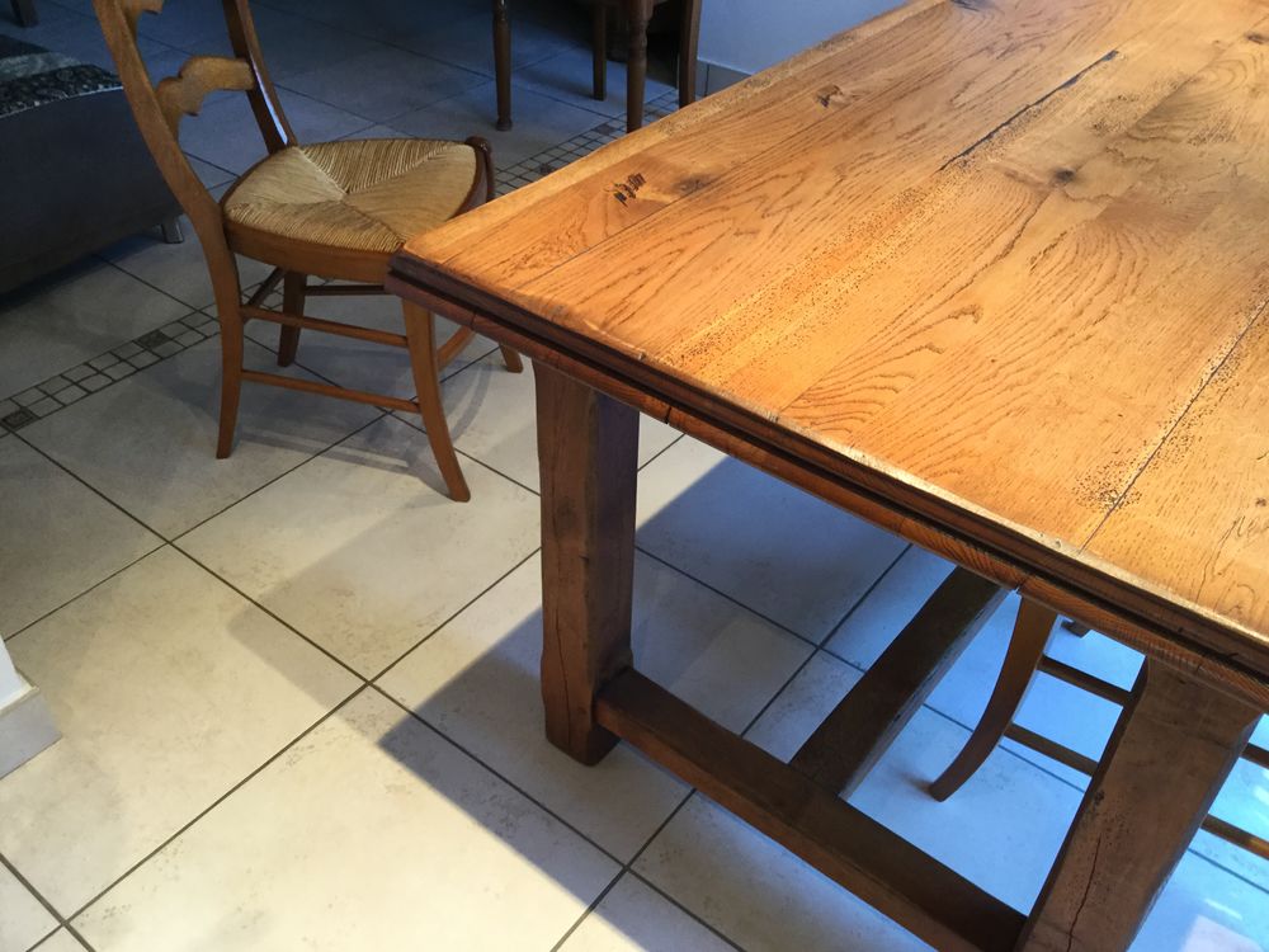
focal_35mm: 31
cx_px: 634
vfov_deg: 45.4
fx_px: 1136
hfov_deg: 58.4
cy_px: 476
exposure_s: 1/33
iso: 100
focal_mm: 3.3
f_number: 2.4
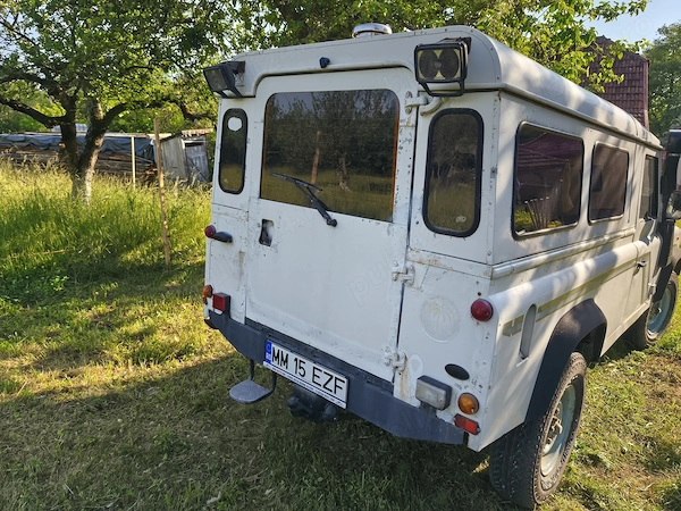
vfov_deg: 58.9
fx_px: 452
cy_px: 256
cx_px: 340
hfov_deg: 73.9
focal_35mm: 23
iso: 50
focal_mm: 6.18
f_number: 1.65
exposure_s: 1/99.9
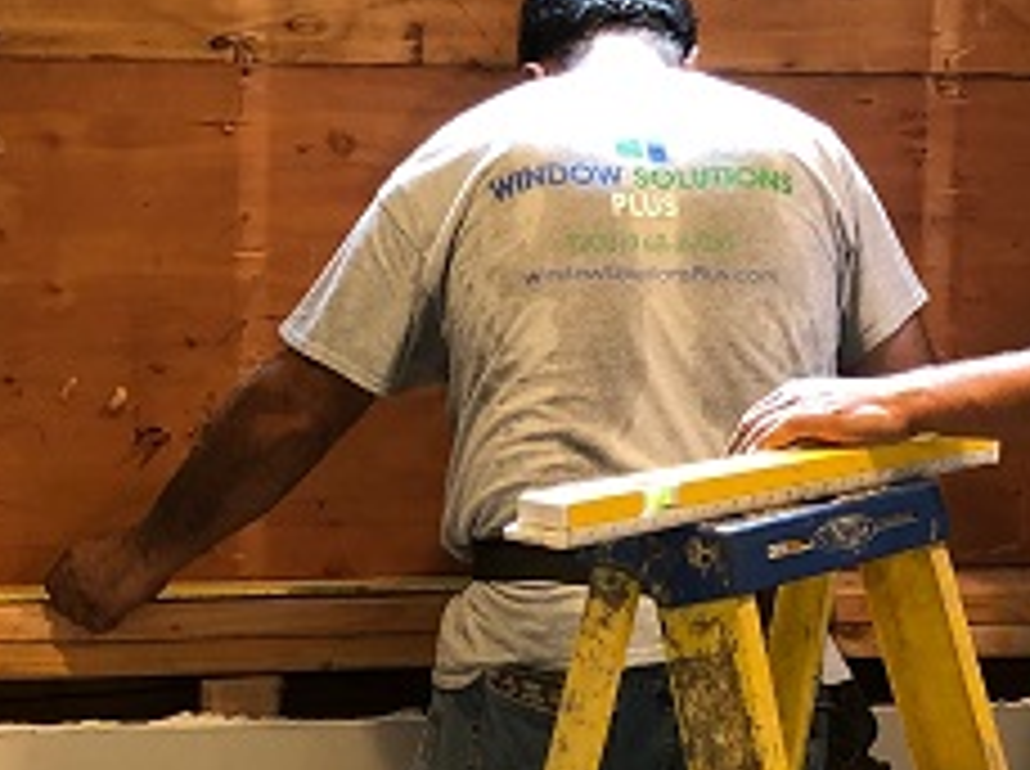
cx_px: 688
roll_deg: -0.1
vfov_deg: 15.0
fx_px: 2911
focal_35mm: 98
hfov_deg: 20.0
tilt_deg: -5.3
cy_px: 369
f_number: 1.8
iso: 40
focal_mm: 3.99
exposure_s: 1/15
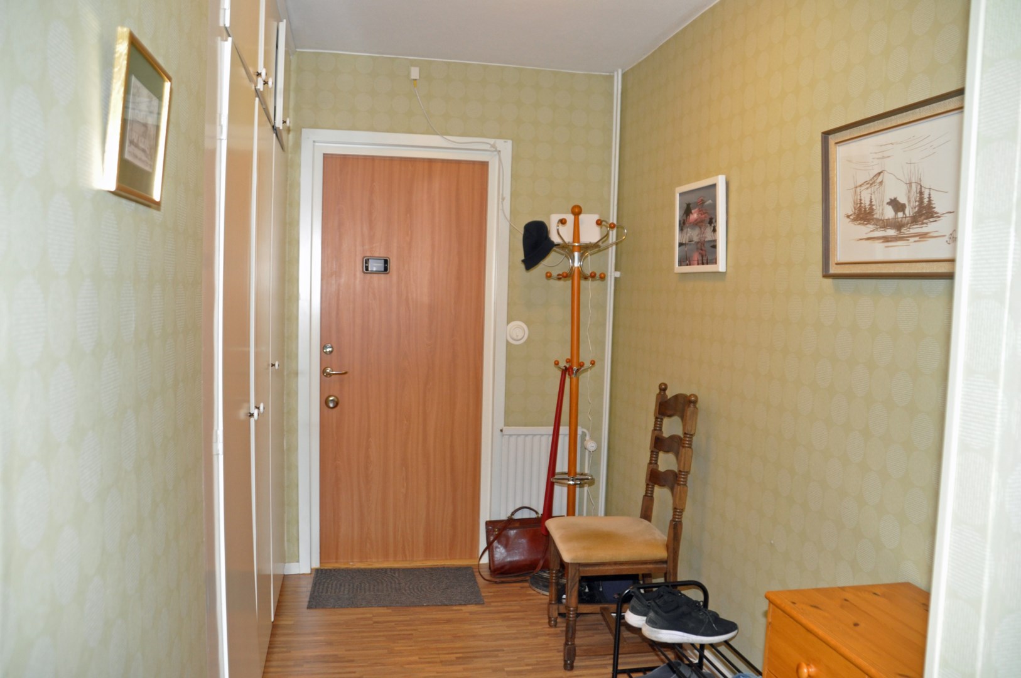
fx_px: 850
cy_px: 339
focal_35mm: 30
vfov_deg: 43.5
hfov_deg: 62.0
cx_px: 510
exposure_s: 1/60
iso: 800
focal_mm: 20
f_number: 4
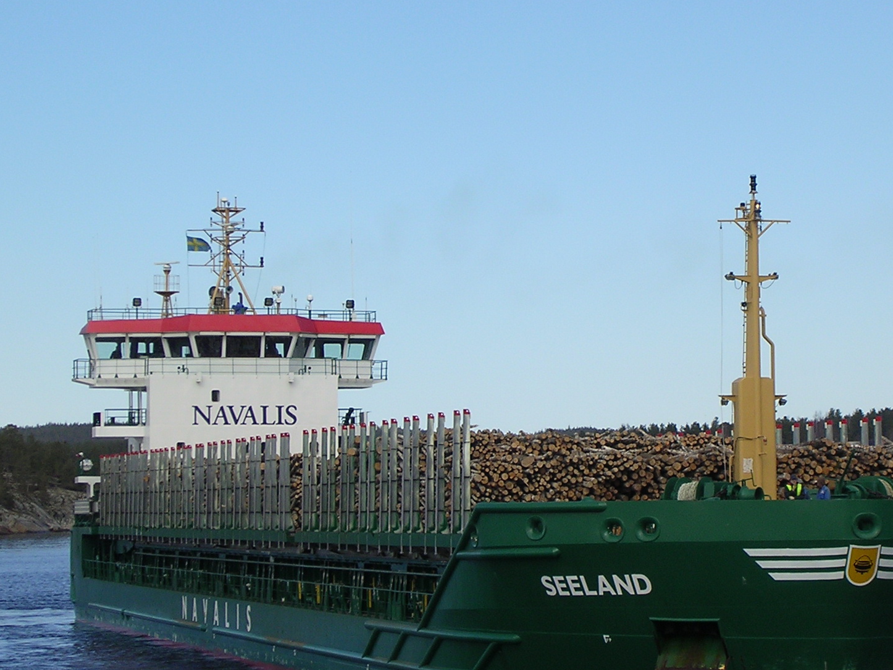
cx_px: 463
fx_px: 3611
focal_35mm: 140
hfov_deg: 14.1
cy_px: 318
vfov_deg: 10.6
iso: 100
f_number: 4.5
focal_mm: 15.2
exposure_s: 1/504
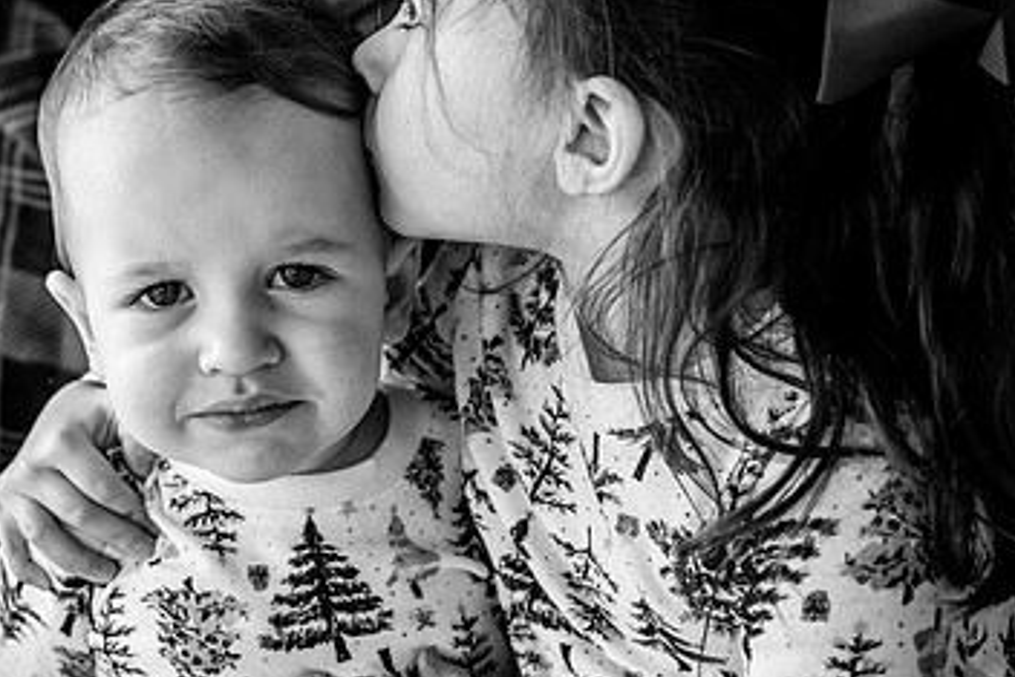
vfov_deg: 17.3
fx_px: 2228
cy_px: 451
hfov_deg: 25.4
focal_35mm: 79
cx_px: 274
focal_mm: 48
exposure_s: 1/250
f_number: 4
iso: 400
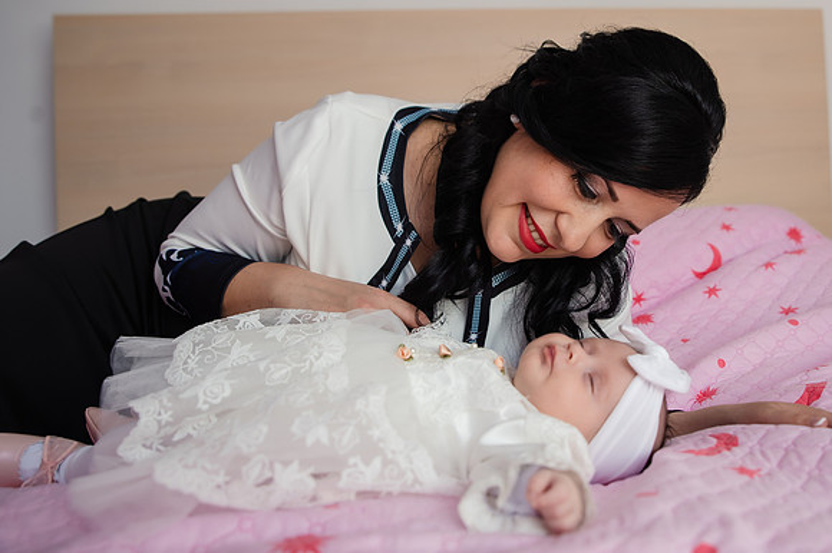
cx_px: 524
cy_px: 199
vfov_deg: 35.4
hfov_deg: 51.0
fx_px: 860
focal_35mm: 37
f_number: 3.5
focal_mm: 29
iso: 400
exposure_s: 1/250
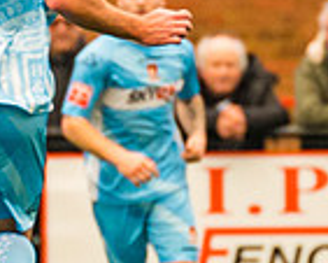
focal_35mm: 2603
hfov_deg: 0.7
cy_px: 151
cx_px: 146
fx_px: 25286
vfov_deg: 0.6
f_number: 2.8
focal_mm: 300
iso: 1600
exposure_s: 1/1600
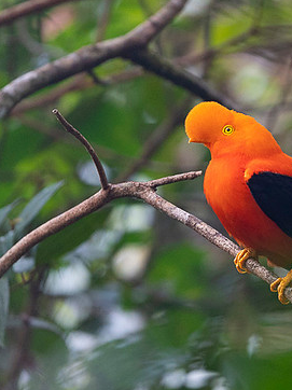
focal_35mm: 1048
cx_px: 309
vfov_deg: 1.9
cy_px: 223
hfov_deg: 1.4
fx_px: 11801
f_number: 4
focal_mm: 500
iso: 2500
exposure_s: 1/100
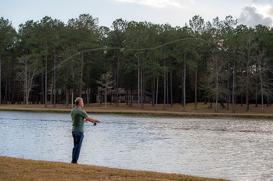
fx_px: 644
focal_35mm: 85
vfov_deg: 16.1
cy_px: 90
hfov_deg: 23.9
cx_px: 136
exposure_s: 1/200
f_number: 5.6
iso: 100
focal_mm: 85
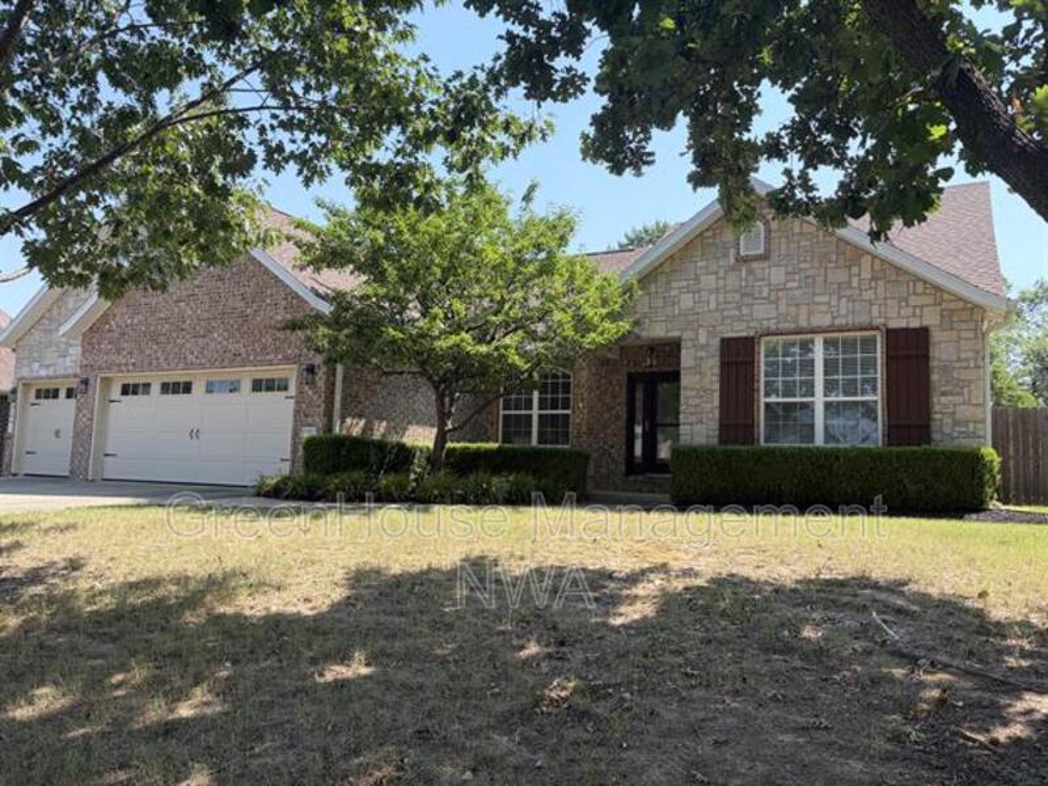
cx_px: 524
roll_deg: -1.4
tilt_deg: +6.8
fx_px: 787
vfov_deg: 53.1
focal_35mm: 26
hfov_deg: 67.3
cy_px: 393
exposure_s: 1/1364
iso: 64
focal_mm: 5.96
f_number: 1.6
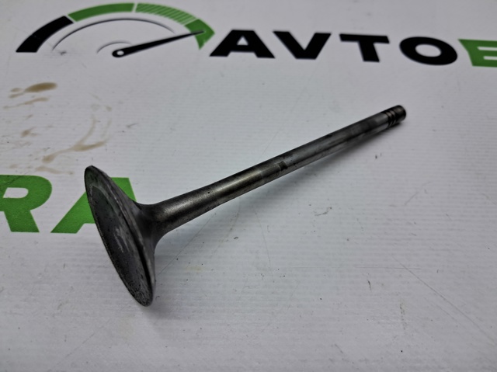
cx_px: 248
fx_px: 387
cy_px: 186
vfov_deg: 51.3
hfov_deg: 65.4
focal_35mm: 27
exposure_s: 1/100
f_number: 1.8
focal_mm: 4
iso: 50
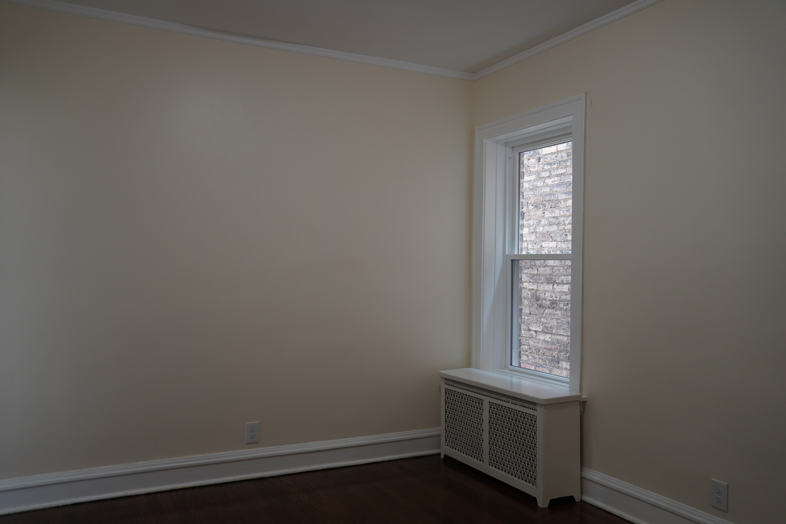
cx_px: 393
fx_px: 655
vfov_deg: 43.6
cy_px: 262
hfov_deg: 61.9
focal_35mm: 30
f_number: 4
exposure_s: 1/30
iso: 160
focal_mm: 20
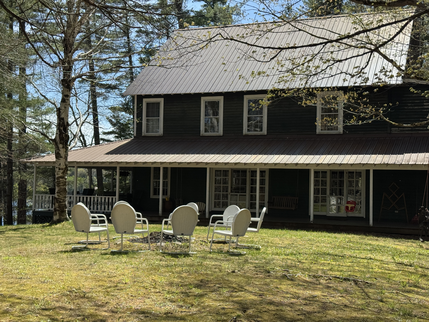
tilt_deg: +2.2
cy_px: 161
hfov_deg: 39.7
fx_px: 595
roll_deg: -1.3
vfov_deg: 30.3
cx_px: 214
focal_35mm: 48
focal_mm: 6.76
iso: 64
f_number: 1.78
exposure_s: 1/2513
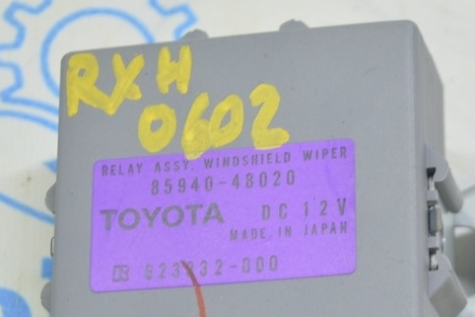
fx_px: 2018
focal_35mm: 153
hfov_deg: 13.4
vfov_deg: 9.0
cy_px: 236
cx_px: 322
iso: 400
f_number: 5.6
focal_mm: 48
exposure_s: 1/20
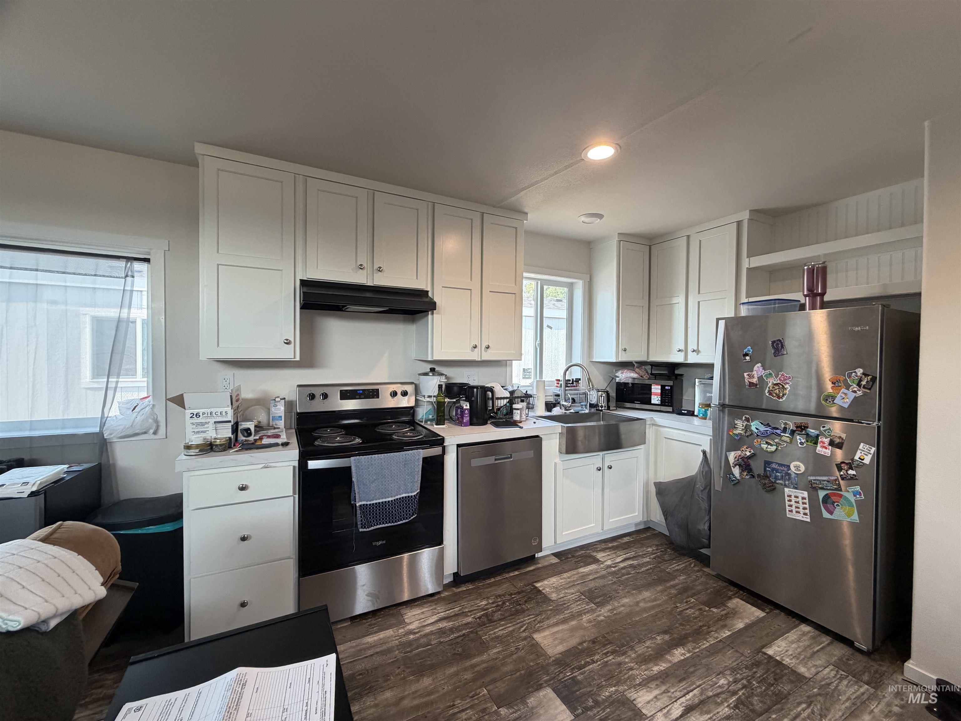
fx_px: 389
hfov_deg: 102.1
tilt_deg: -2.7
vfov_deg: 85.7
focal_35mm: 14
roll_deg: -0.2
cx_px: 480
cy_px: 360
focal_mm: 2.22
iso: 200
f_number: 2.2
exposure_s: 1/120
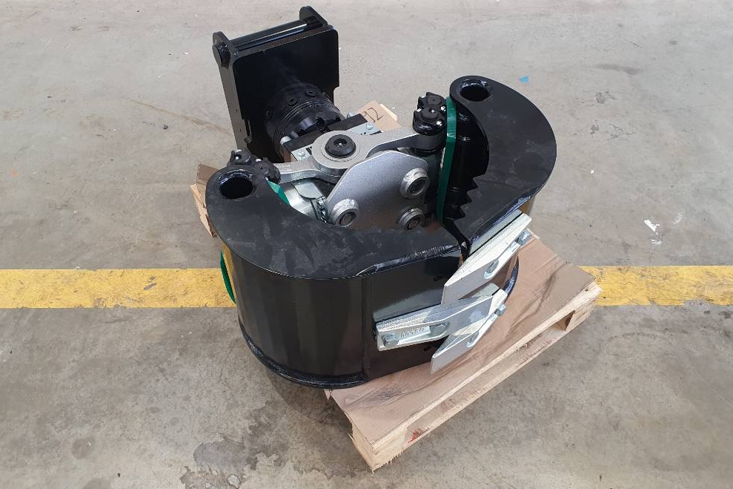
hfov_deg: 65.5
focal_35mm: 28
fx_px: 570
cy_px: 216
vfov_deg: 46.3
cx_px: 358
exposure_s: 1/100
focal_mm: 4.32
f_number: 2.4
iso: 100
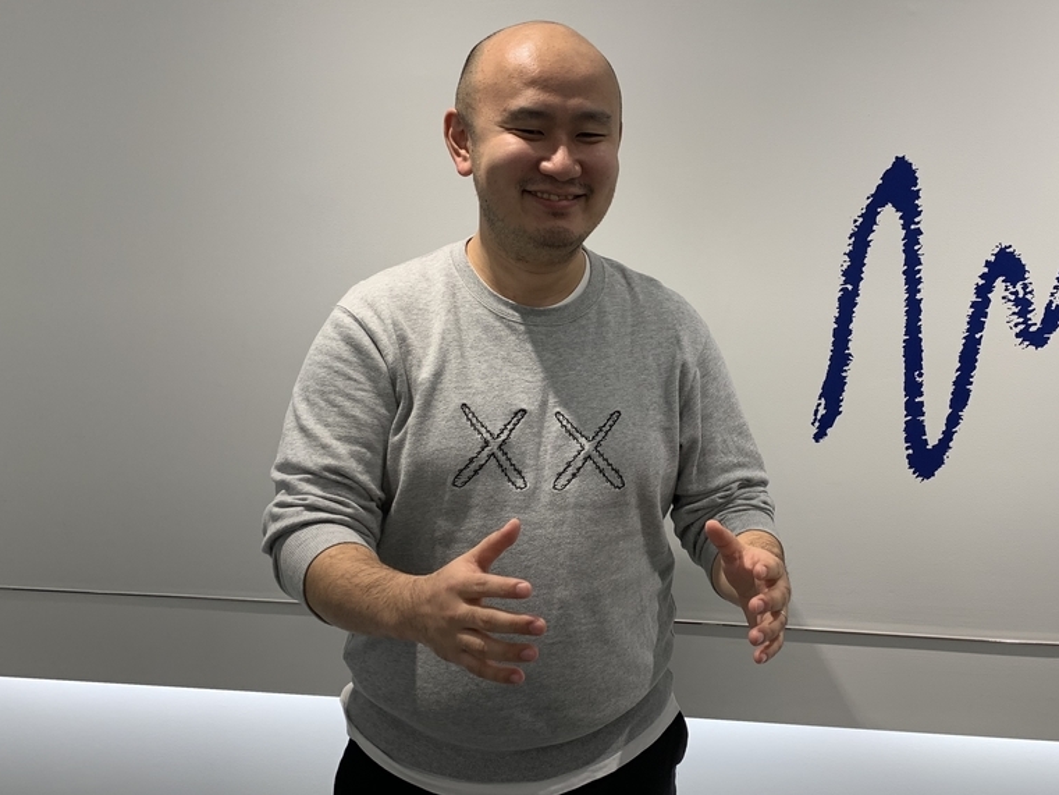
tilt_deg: -10.8
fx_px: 1071
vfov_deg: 40.7
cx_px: 647
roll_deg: -1.0
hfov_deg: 52.2
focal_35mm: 35
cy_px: 384
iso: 64
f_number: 1.8
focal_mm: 4.25
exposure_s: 1/100
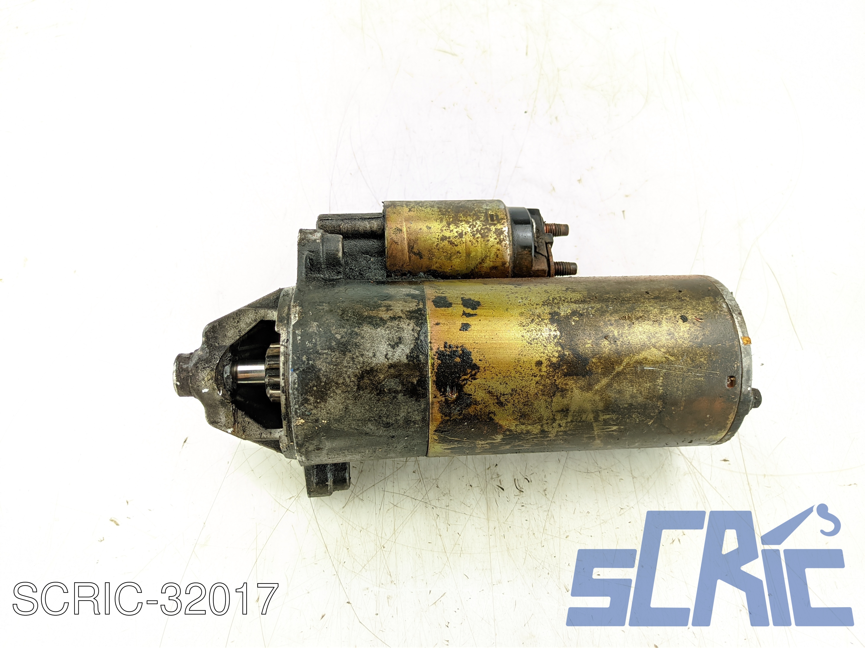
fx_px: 650
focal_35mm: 26
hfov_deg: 67.3
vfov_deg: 53.1
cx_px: 432
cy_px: 324
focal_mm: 4.75
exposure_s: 1/1000
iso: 1284
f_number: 1.65
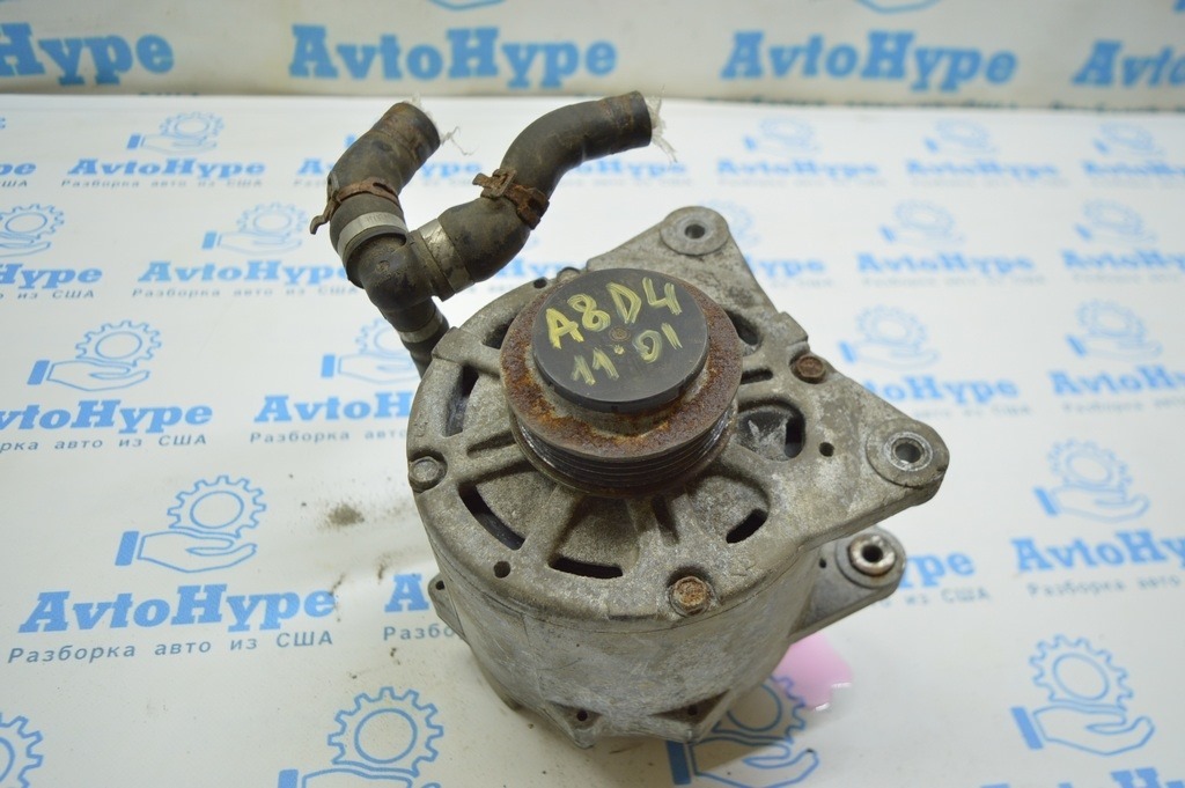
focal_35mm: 32
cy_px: 394
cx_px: 592
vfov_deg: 41.6
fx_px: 1036
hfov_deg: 59.5
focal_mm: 21
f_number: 3.8
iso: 400
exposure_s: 1/60
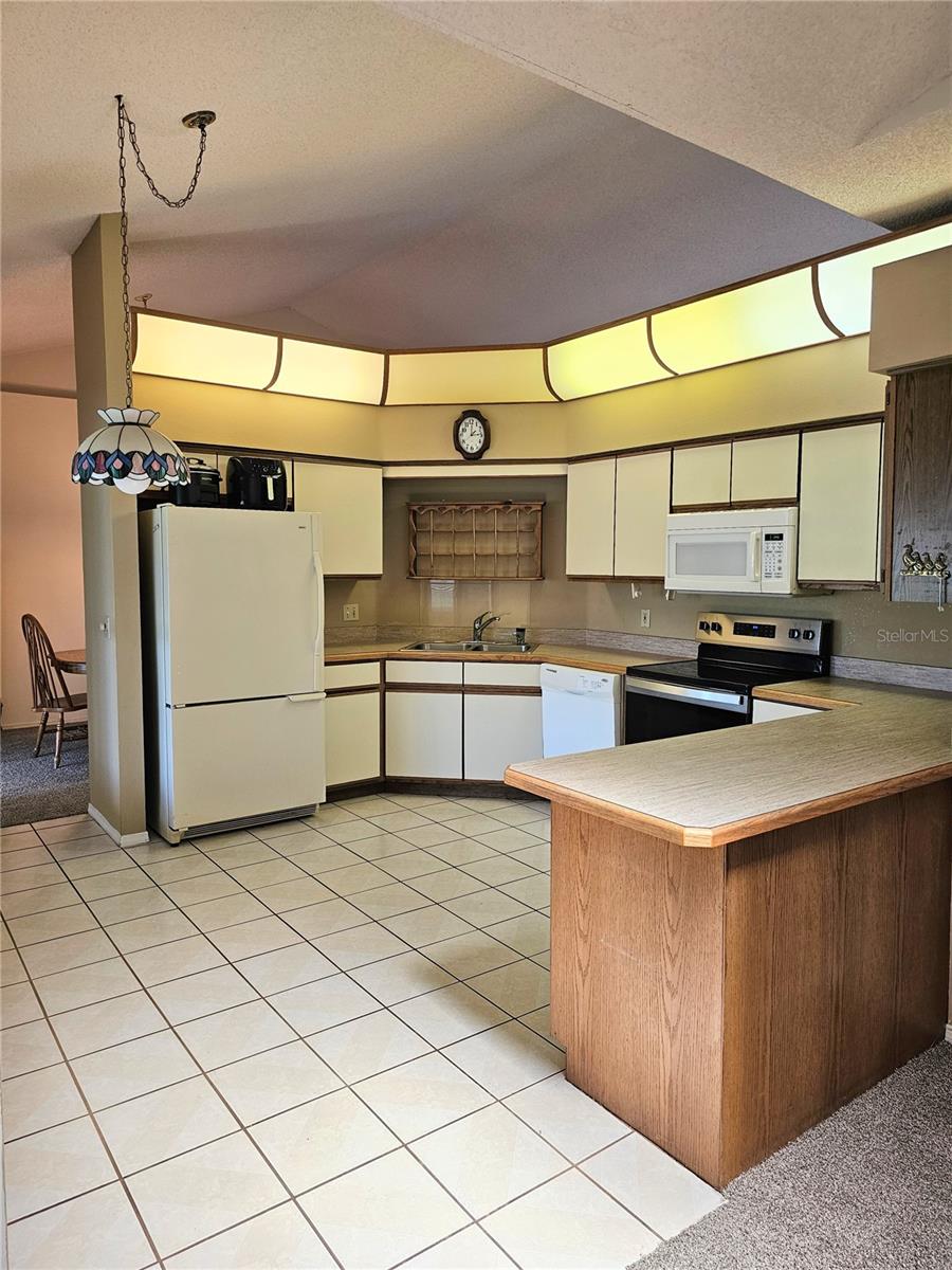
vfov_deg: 73.9
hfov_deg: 58.9
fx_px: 843
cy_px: 635
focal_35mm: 23
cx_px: 476
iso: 125
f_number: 1.7
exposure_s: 1/120
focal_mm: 6.3
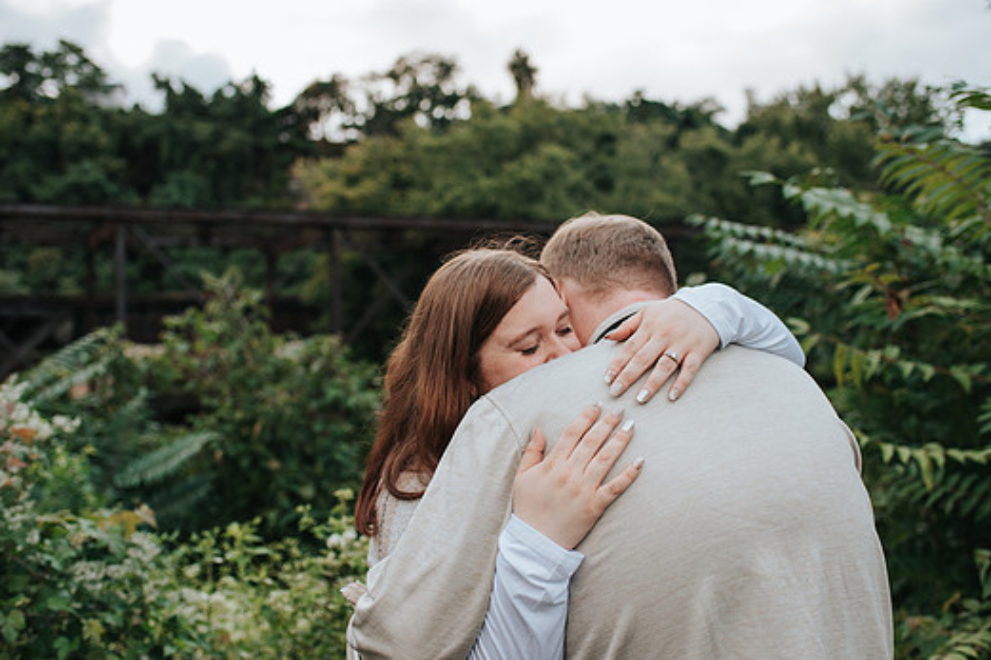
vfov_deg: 34.2
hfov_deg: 49.6
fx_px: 1073
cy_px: 336
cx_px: 500
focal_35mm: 39
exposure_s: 1/500
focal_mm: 35
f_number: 3.2
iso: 1000
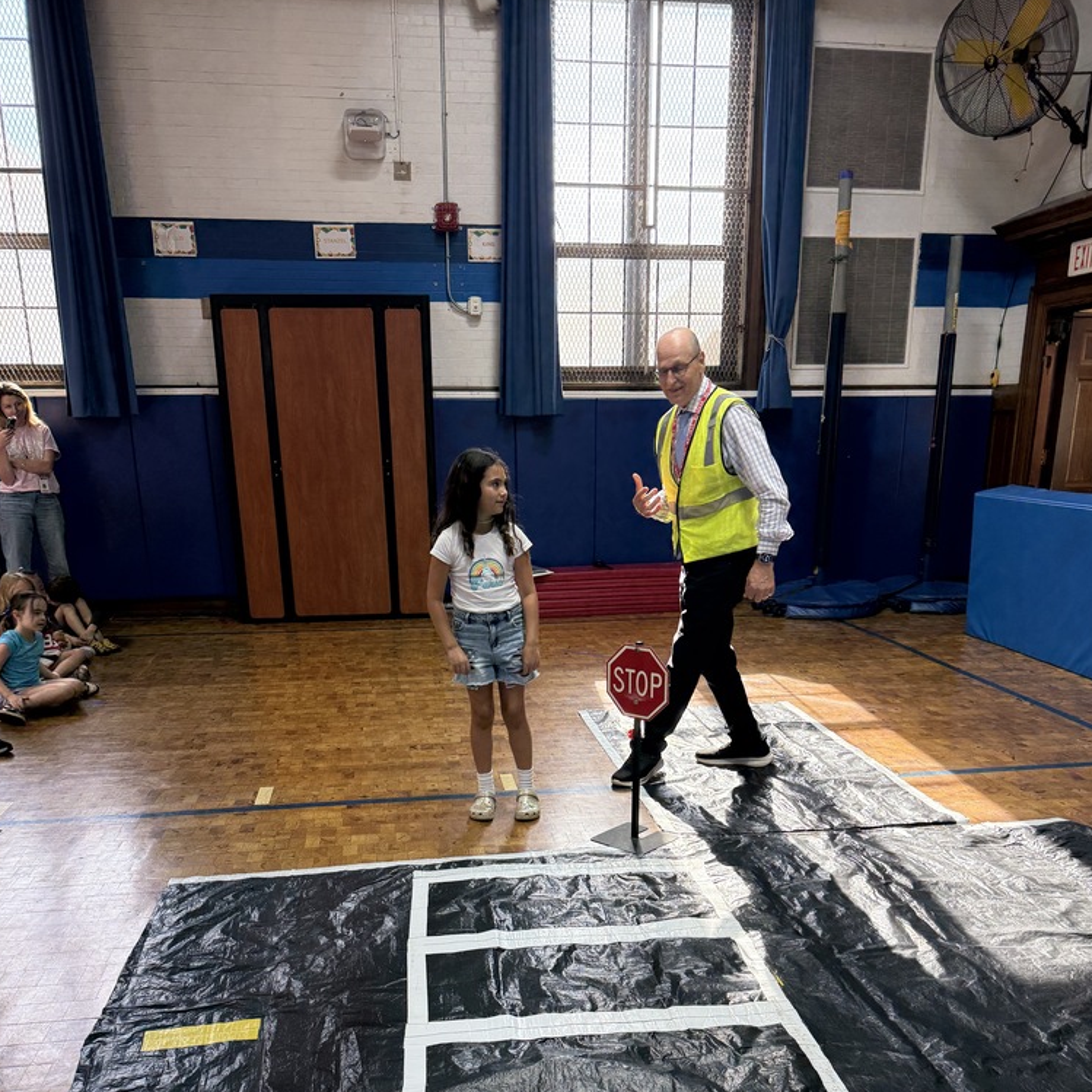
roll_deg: -0.9
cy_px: 739
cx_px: 538
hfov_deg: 55.6
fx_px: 1035
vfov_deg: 54.4
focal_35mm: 29
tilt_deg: -16.5
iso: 200
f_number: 1.78
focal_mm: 6.76
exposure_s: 1/165
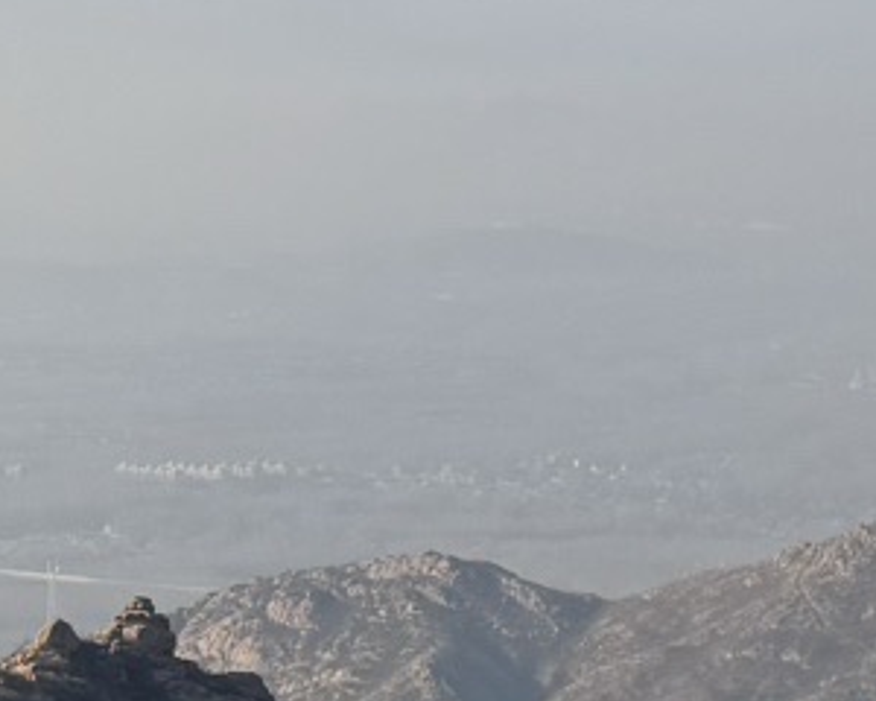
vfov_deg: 9.9
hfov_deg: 12.4
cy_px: 628
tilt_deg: -7.3
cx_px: 461
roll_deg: +1.3
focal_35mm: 156
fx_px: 4044
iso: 80
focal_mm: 6.76
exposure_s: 1/5814
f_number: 1.78
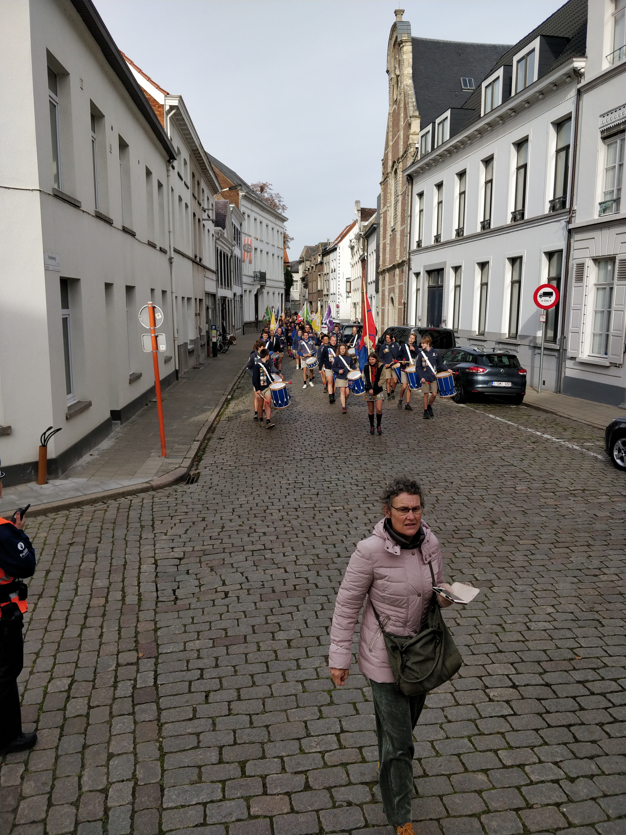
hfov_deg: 56.8
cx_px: 313
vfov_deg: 71.6
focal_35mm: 24
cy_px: 418
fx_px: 579
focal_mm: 4.1
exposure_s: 1/1062
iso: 125
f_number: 1.7
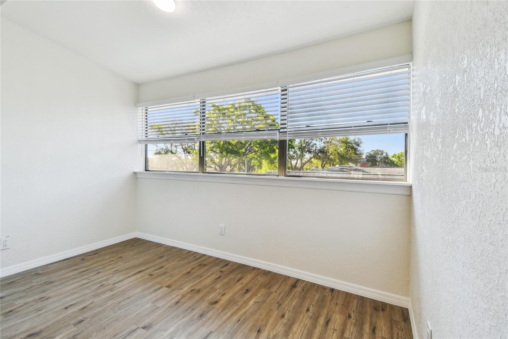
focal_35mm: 15
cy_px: 170
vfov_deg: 77.3
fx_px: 212
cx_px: 254
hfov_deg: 100.4
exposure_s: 1/80
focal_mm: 10
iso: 100
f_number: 7.1
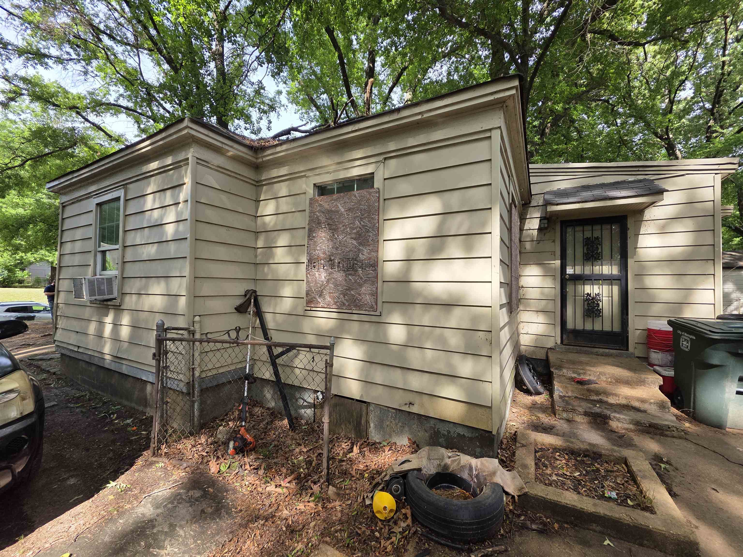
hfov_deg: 106.2
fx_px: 279
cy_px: 278
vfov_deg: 89.9
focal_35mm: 13
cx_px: 372
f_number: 1.9
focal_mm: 2.2
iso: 40
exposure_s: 1/314
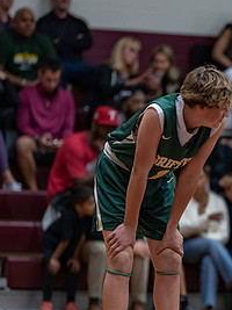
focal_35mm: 302
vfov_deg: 6.6
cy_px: 201
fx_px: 2701
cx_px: 299
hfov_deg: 4.9
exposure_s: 1/1000
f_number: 1.8
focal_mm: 135
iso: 1250
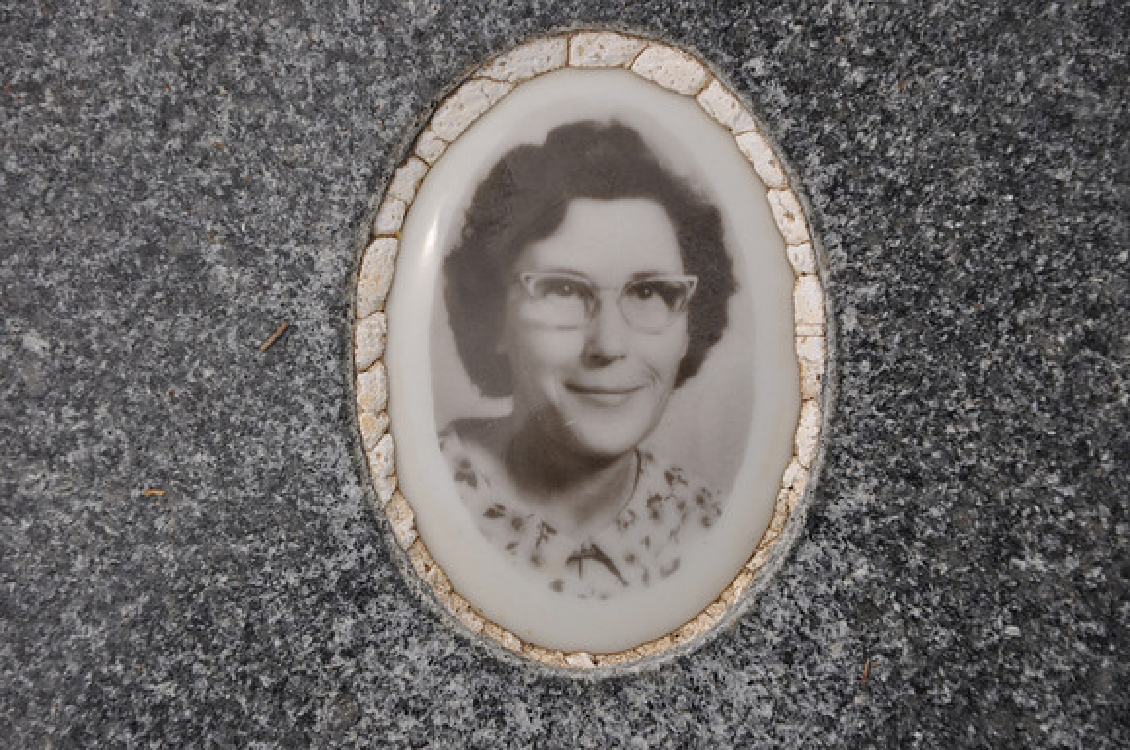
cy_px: 375
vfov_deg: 8.7
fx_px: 4937
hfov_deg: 13.1
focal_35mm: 158
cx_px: 565
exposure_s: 1/250
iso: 200
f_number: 8
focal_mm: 105
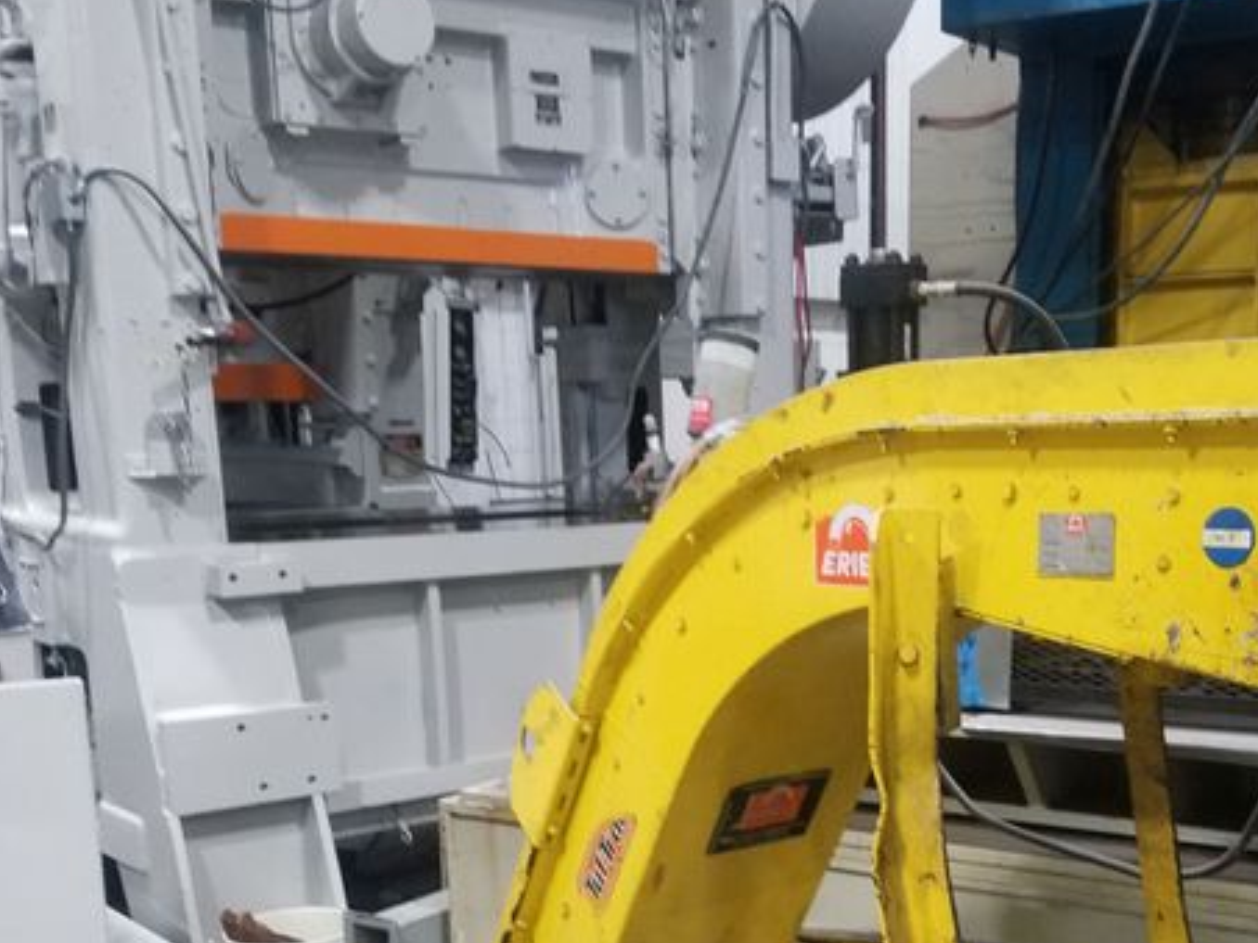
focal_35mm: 46
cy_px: 709
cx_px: 779
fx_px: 1672
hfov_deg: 41.0
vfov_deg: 31.0
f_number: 1.7
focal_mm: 4.2
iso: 200
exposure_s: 1/24
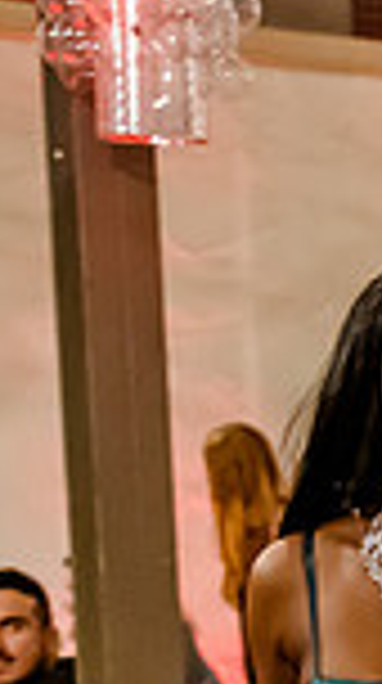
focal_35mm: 126
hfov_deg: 8.8
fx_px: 2279
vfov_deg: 16.6
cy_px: 736
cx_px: 863
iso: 5000
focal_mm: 29
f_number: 2.8
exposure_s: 1/125
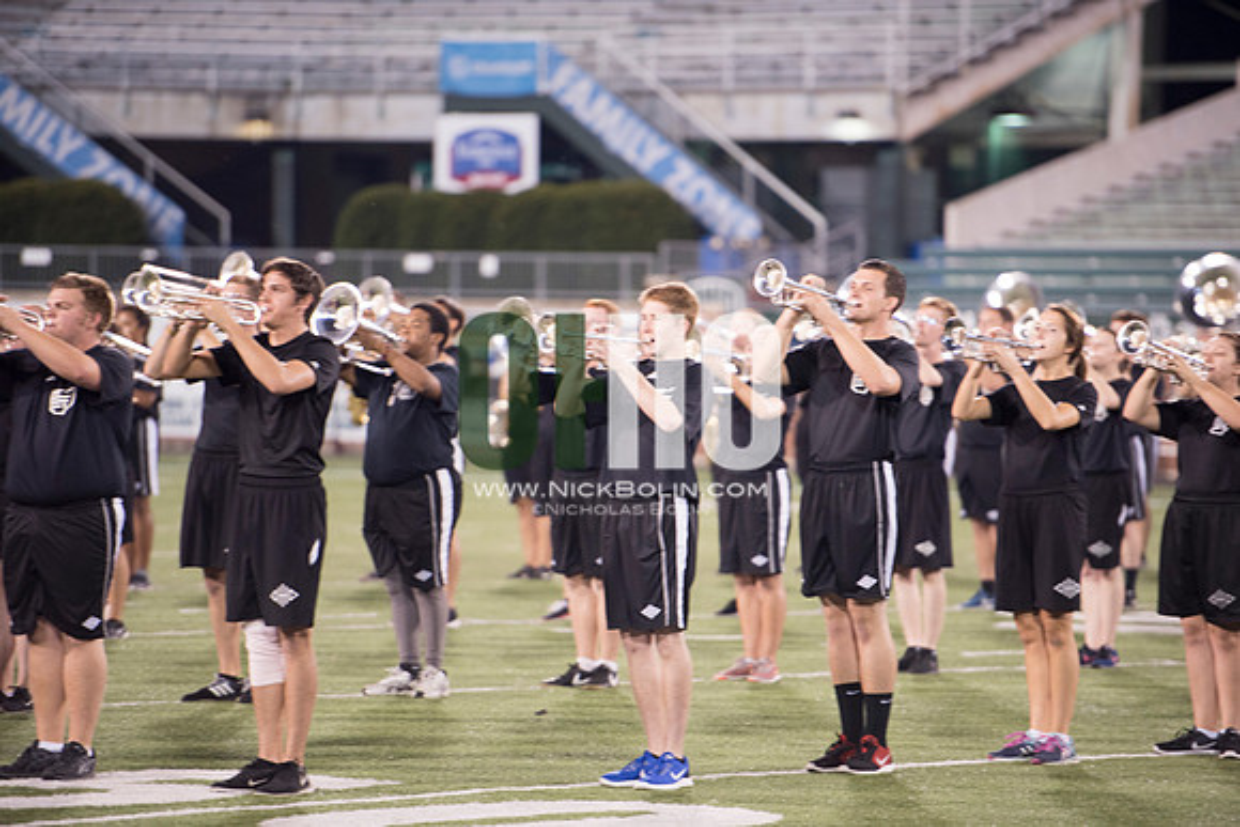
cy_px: 414
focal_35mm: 200
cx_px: 620
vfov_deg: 6.9
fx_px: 6890
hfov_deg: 10.3
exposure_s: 1/320
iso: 1000
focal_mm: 200
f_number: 2.8
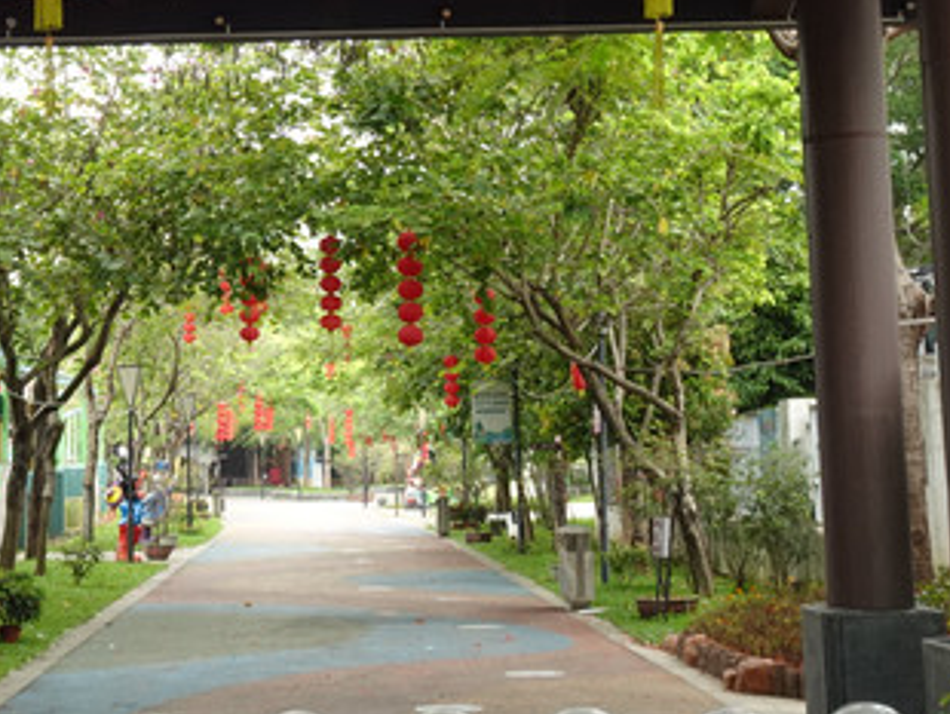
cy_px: 208
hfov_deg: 29.2
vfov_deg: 22.1
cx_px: 334
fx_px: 1813
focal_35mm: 66
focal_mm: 5.41
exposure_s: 1/60
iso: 80
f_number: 4
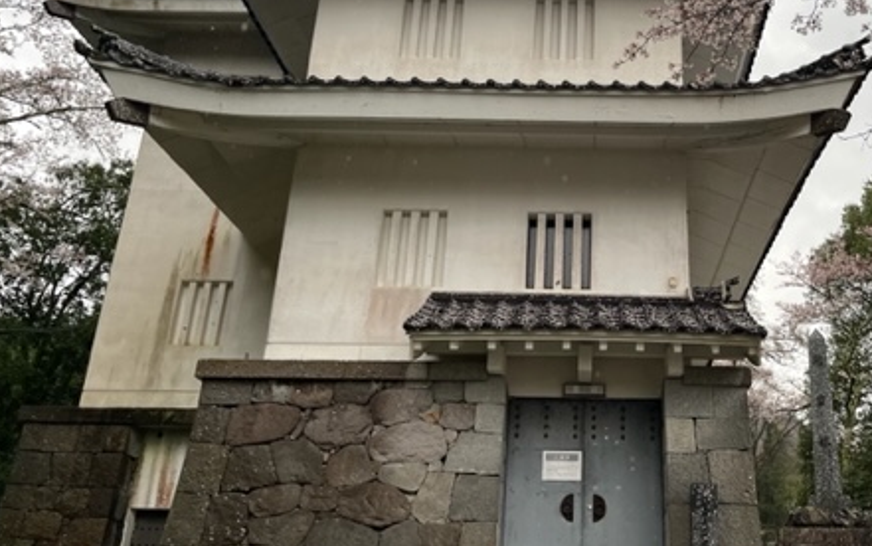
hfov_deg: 48.5
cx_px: 575
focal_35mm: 40
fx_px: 951
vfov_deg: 31.6
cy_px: 158
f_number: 1.6
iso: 50
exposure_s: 1/311
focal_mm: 5.1
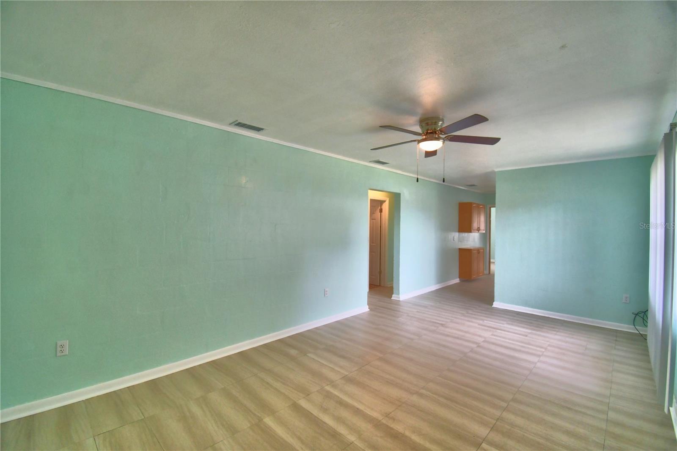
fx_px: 282
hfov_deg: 100.4
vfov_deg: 77.3
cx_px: 338
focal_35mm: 15
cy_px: 226
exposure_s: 1/80
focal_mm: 10
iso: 400
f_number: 4.5
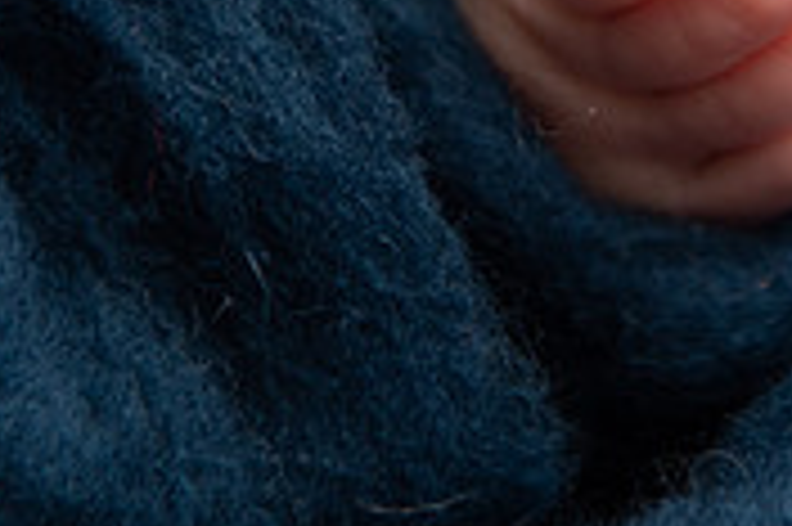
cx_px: 698
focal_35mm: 231
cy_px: -173
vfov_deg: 5.9
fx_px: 5077
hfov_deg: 8.9
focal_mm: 70
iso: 250
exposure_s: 1/160
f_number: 3.5
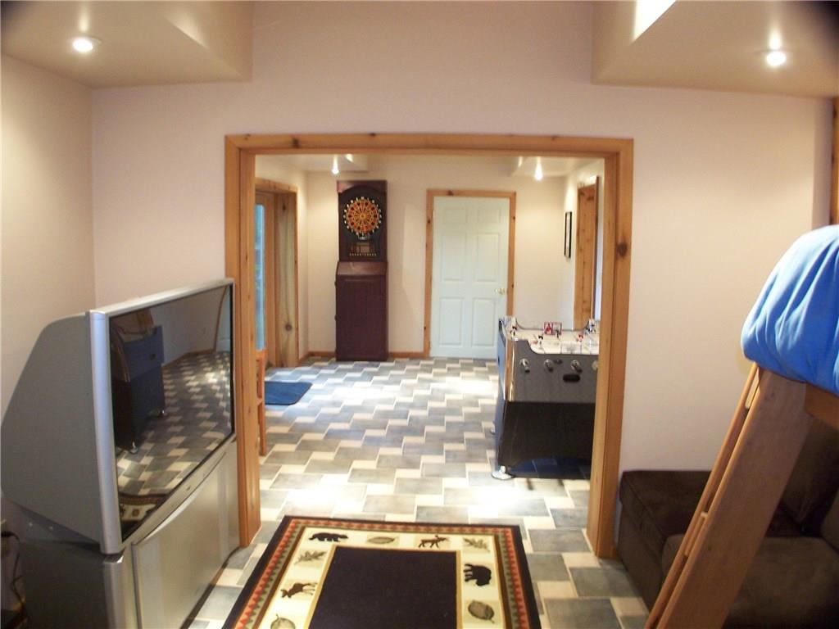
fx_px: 921
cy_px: 314
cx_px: 420
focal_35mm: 38
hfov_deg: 49.0
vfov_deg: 37.7
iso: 140
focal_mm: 6.3
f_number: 2.8
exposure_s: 1/6
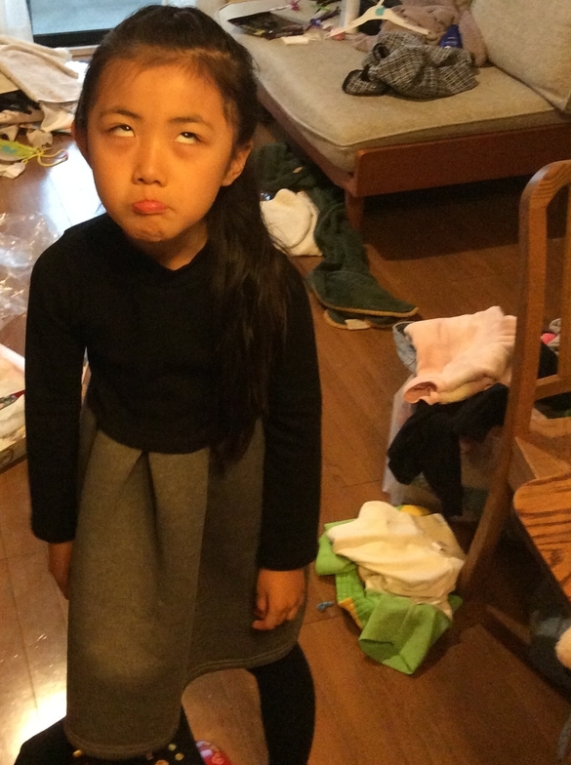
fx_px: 1081
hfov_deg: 29.4
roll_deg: +0.4
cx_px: 199
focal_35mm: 49
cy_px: 311
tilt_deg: -33.5
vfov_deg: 38.8
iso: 250
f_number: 2.4
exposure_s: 1/20
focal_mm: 3.3
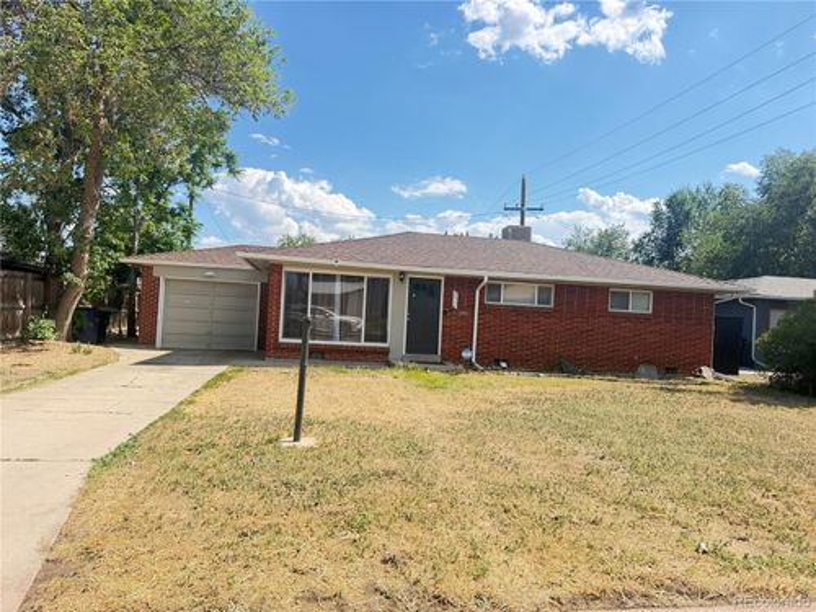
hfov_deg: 71.6
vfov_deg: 56.8
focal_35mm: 24
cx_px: 408
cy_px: 306
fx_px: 566
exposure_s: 1/1250
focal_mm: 6.76
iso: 80
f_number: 1.78
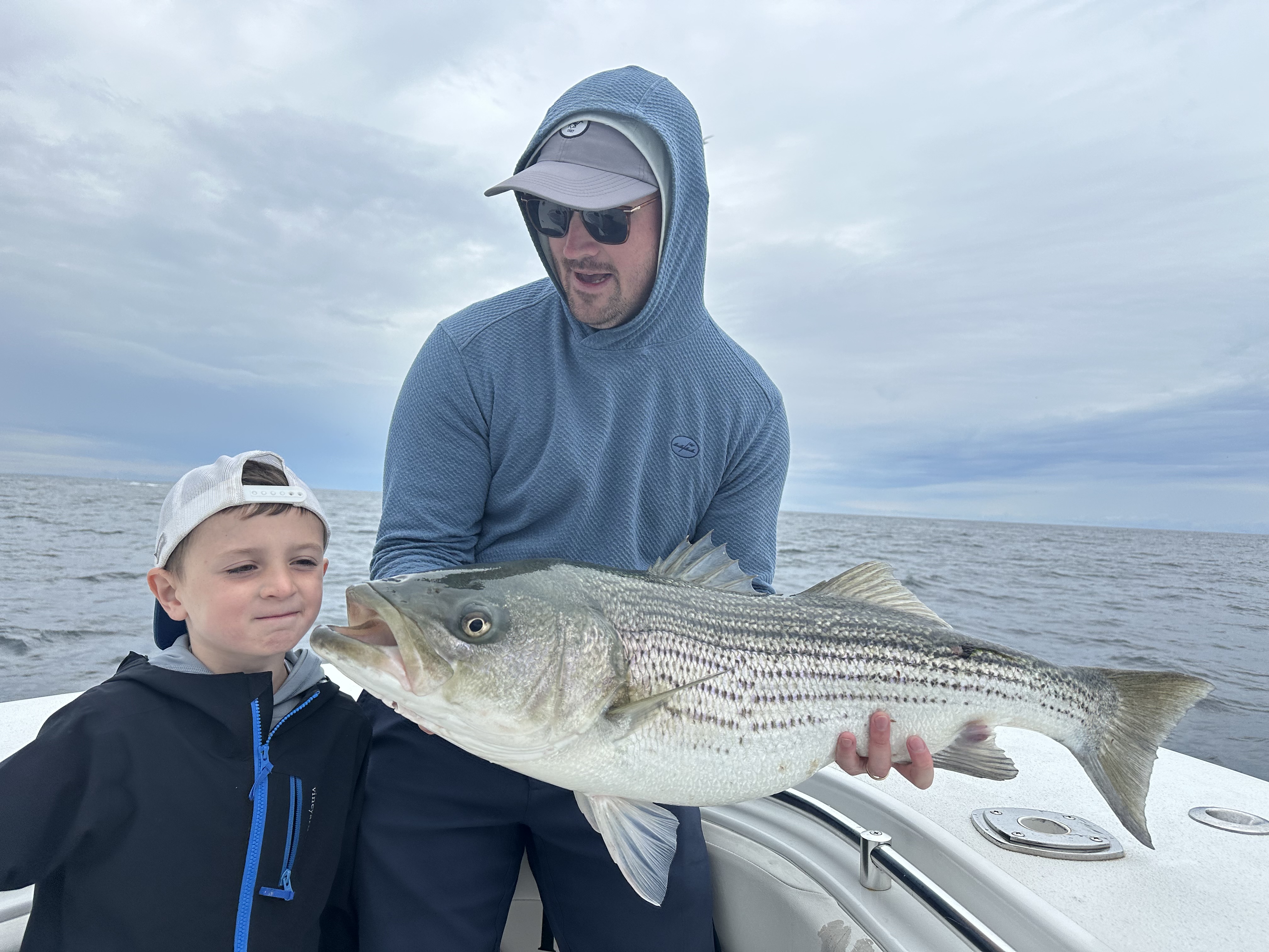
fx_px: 880
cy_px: 476
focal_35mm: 24
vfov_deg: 56.8
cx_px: 634
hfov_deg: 71.6
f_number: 1.78
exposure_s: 1/4545
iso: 80
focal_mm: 6.86
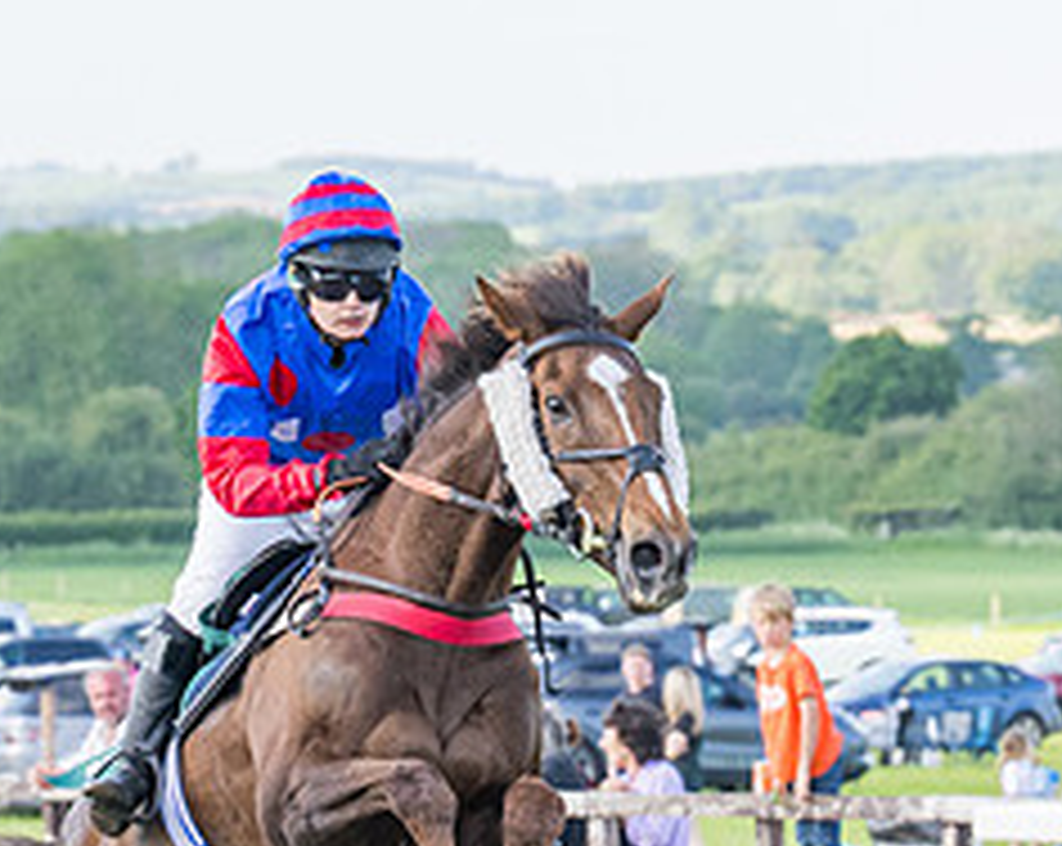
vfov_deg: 4.8
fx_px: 10135
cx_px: -192
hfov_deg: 6.0
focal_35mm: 323
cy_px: 810
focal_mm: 70
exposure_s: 1/2000
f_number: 4
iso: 800
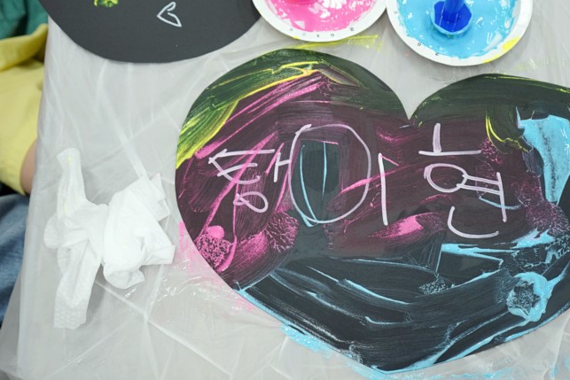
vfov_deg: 27.4
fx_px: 776
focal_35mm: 49
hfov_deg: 39.9
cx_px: 371
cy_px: 240
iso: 1600
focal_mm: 35
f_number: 3.5
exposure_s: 1/160
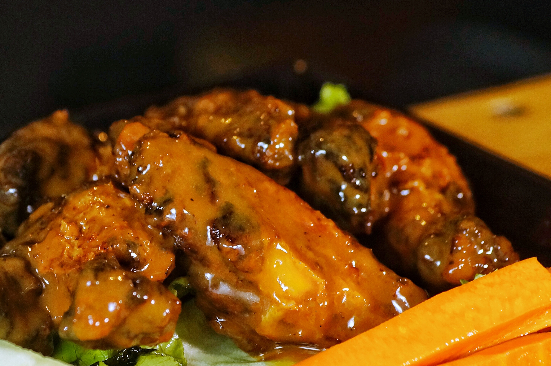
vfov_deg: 7.1
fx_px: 2933
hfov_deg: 10.7
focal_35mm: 192
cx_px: 168
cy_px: 226
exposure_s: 1/50
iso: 800
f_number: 5
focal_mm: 75
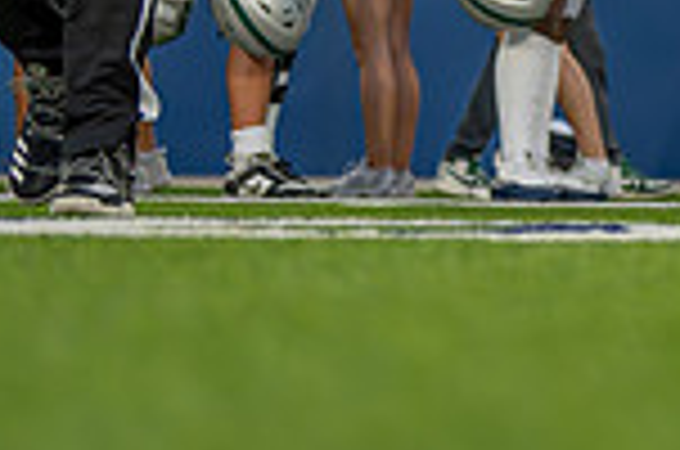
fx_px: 5711
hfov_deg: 6.6
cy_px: -419
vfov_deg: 4.5
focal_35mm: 303
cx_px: 1282
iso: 1250
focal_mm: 70
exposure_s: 1/1600
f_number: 2.8
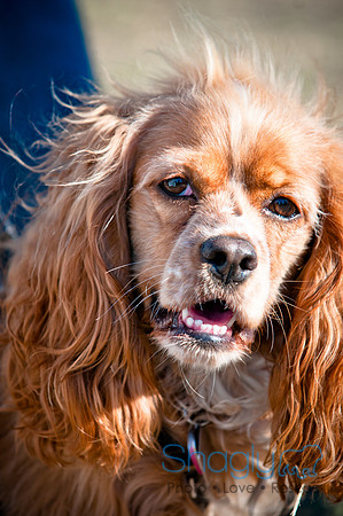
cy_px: 258
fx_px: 3975
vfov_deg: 7.4
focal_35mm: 278
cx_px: 172
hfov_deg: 4.9
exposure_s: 1/640
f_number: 5
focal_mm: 185
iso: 200
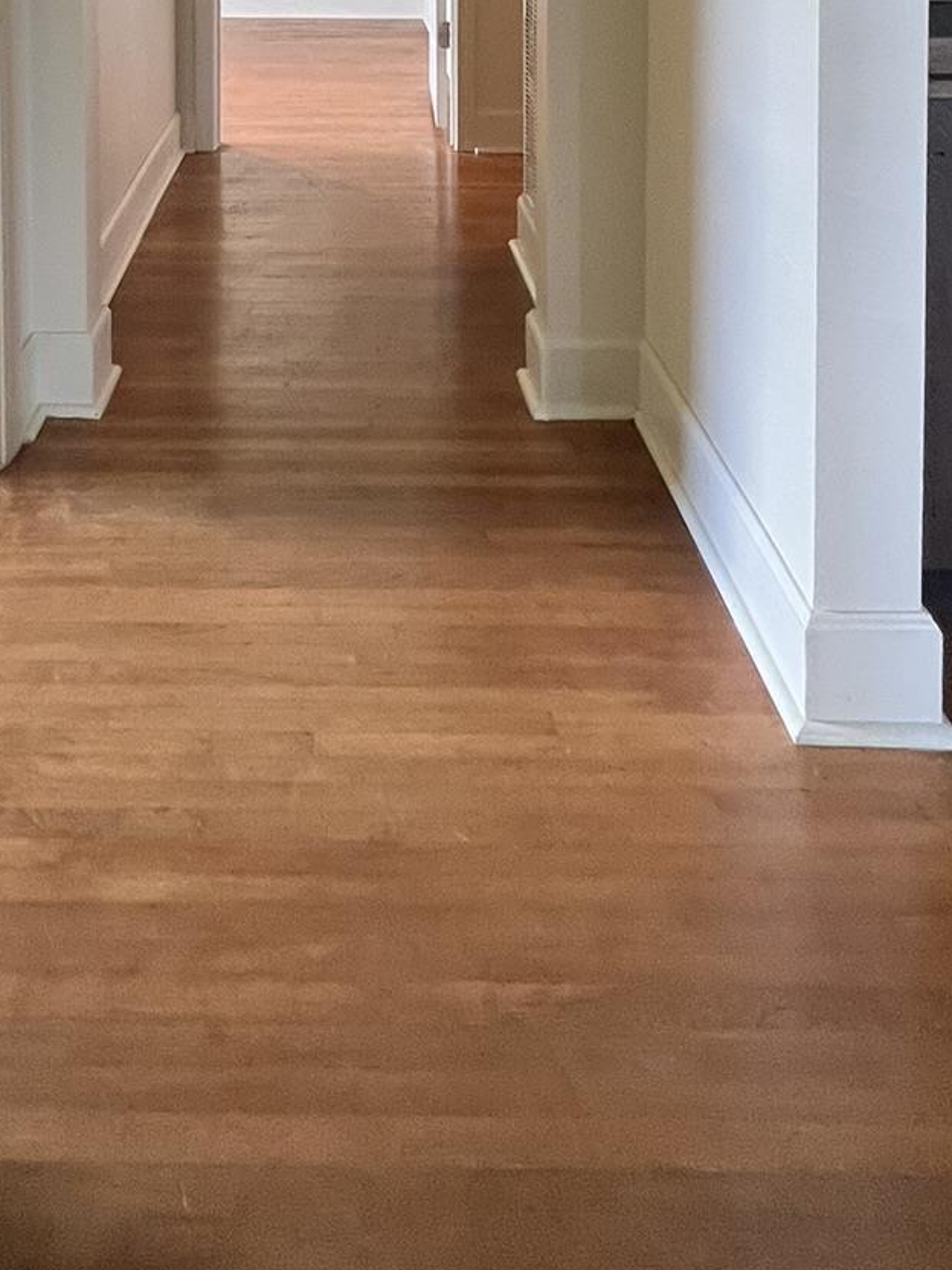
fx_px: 1173
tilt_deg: -2.8
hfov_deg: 43.6
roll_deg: +1.2
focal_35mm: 32
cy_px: -102
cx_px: 319
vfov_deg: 44.5
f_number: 1.8
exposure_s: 1/60
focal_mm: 1.57
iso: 250
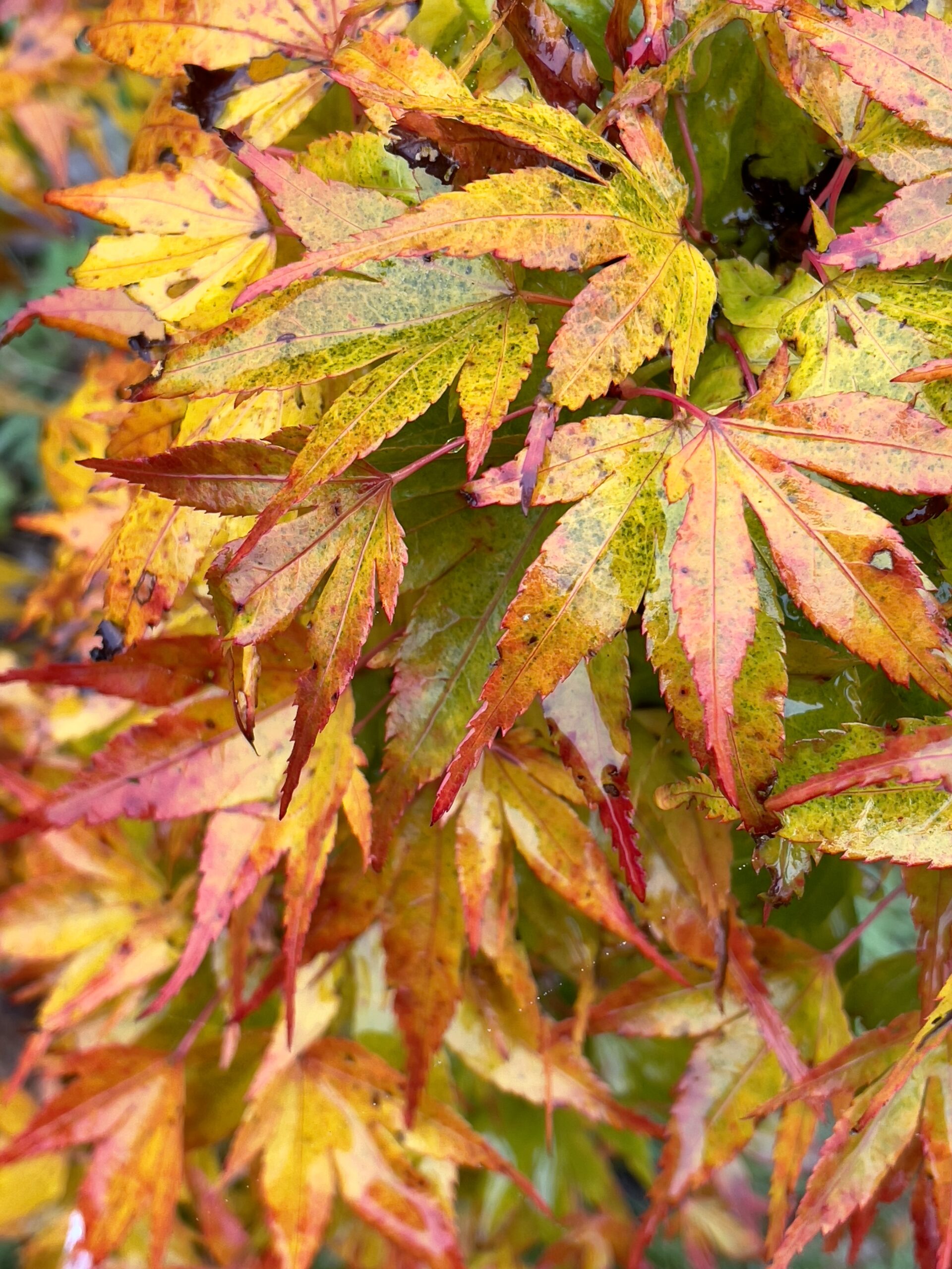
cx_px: 476
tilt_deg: -79.4
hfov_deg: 53.1
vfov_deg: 67.3
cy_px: 634
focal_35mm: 26
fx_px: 953
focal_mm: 4.2
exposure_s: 1/121
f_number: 1.6
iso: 40
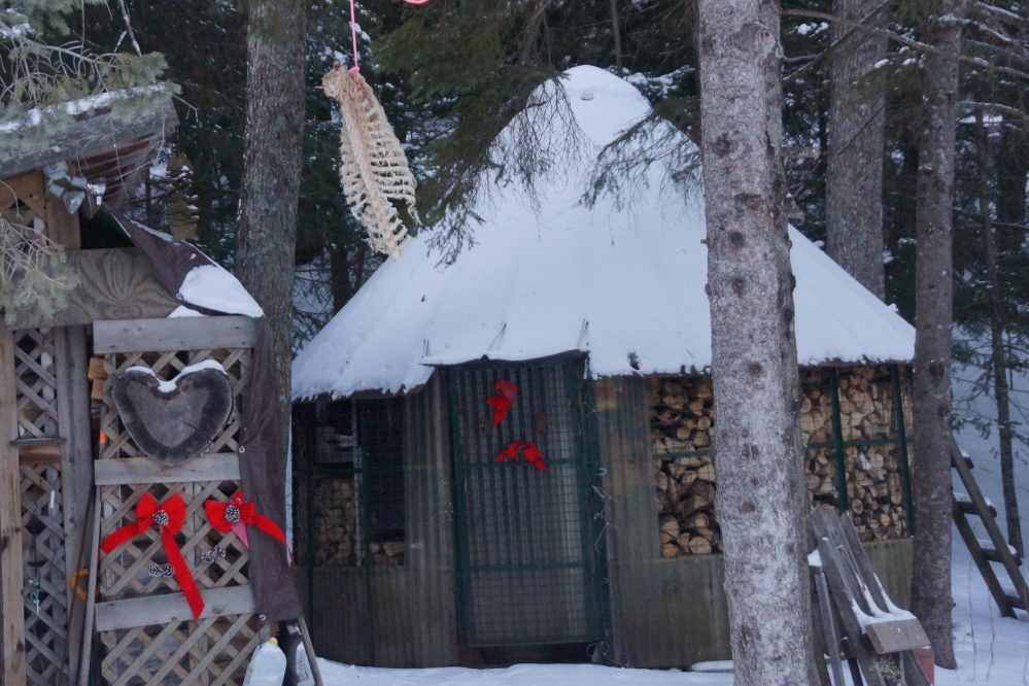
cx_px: 514
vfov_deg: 16.6
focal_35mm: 82
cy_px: 343
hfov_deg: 24.6
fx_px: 2358
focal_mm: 55
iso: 1250
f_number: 5
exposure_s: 1/100
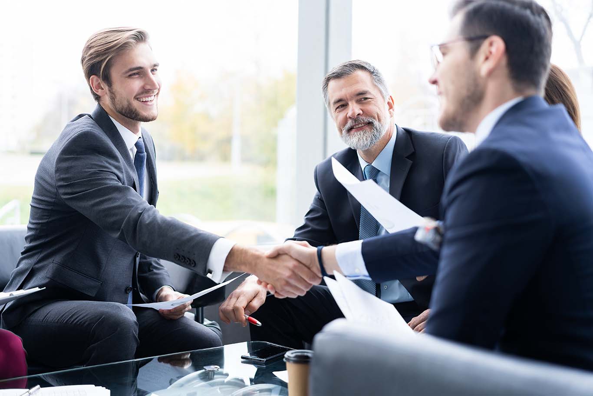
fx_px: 906
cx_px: 296
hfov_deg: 36.2
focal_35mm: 55
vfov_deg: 24.6
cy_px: 198
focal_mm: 55
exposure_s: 1/100
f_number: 2.2
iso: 400
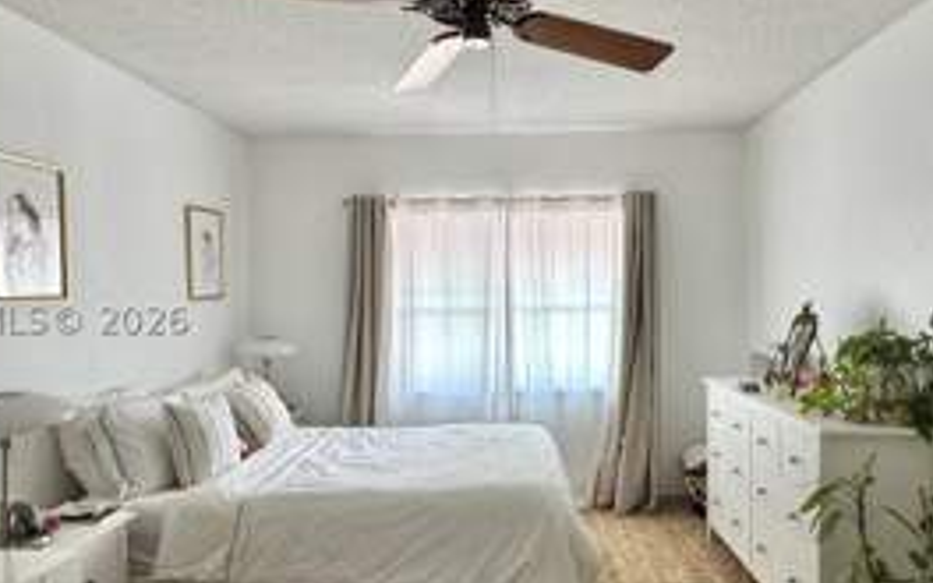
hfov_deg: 68.2
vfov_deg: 46.0
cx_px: 512
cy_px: 320
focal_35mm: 27
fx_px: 687
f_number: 2.2
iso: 125
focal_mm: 2.22
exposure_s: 1/99
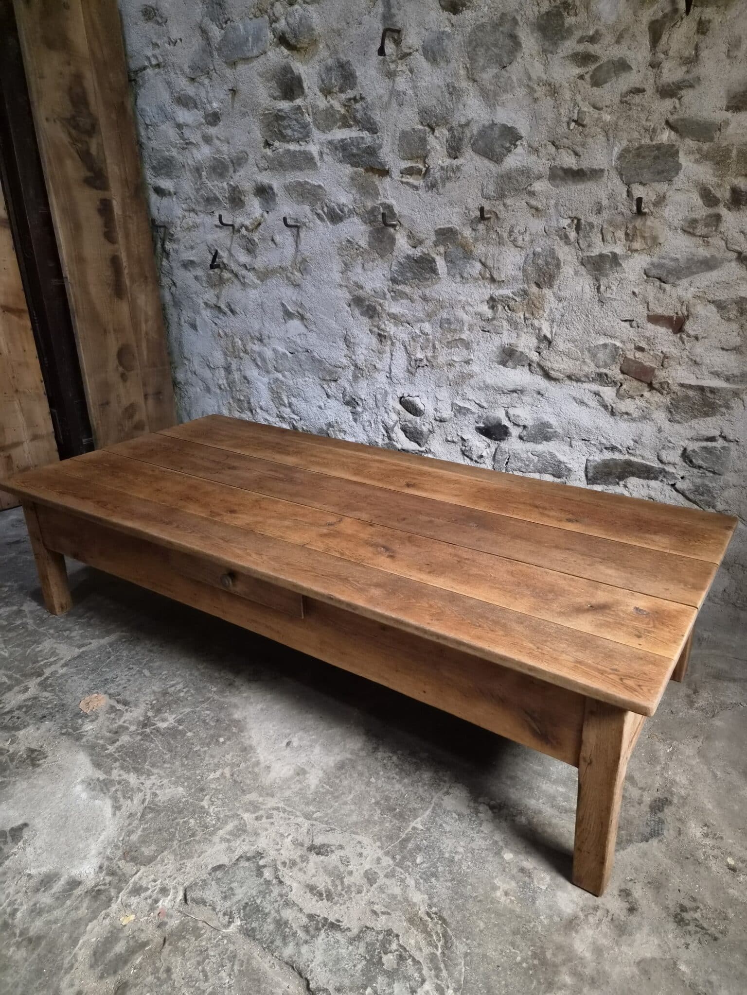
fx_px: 662
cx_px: 374
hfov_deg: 58.9
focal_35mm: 23
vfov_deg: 73.9
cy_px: 498
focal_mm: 5.4
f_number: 1.8
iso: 1600
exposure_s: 1/100
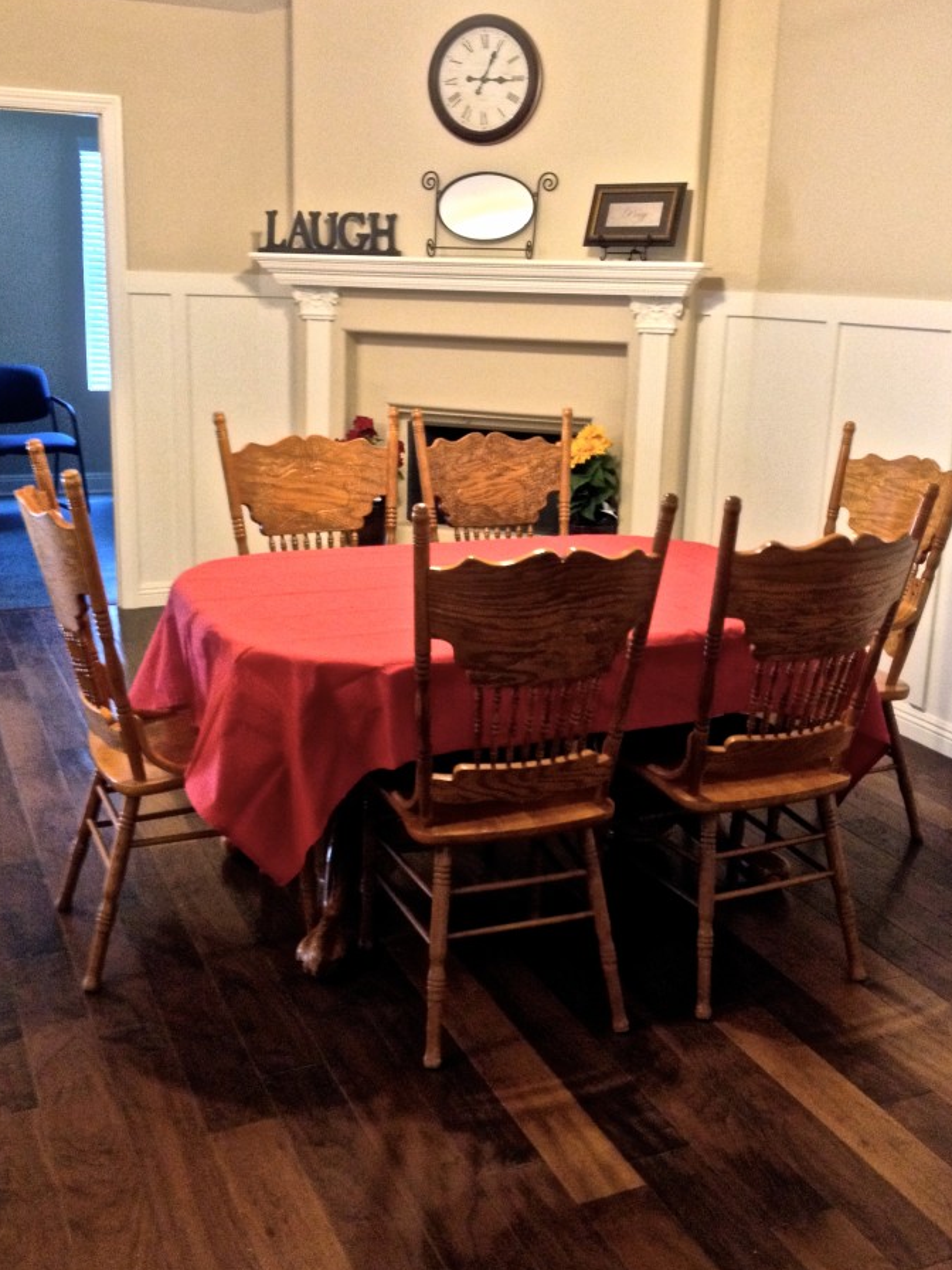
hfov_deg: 35.9
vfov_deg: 46.8
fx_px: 1467
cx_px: 509
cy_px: 595
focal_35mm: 40
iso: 400
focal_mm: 4.28
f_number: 2.4
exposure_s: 1/17
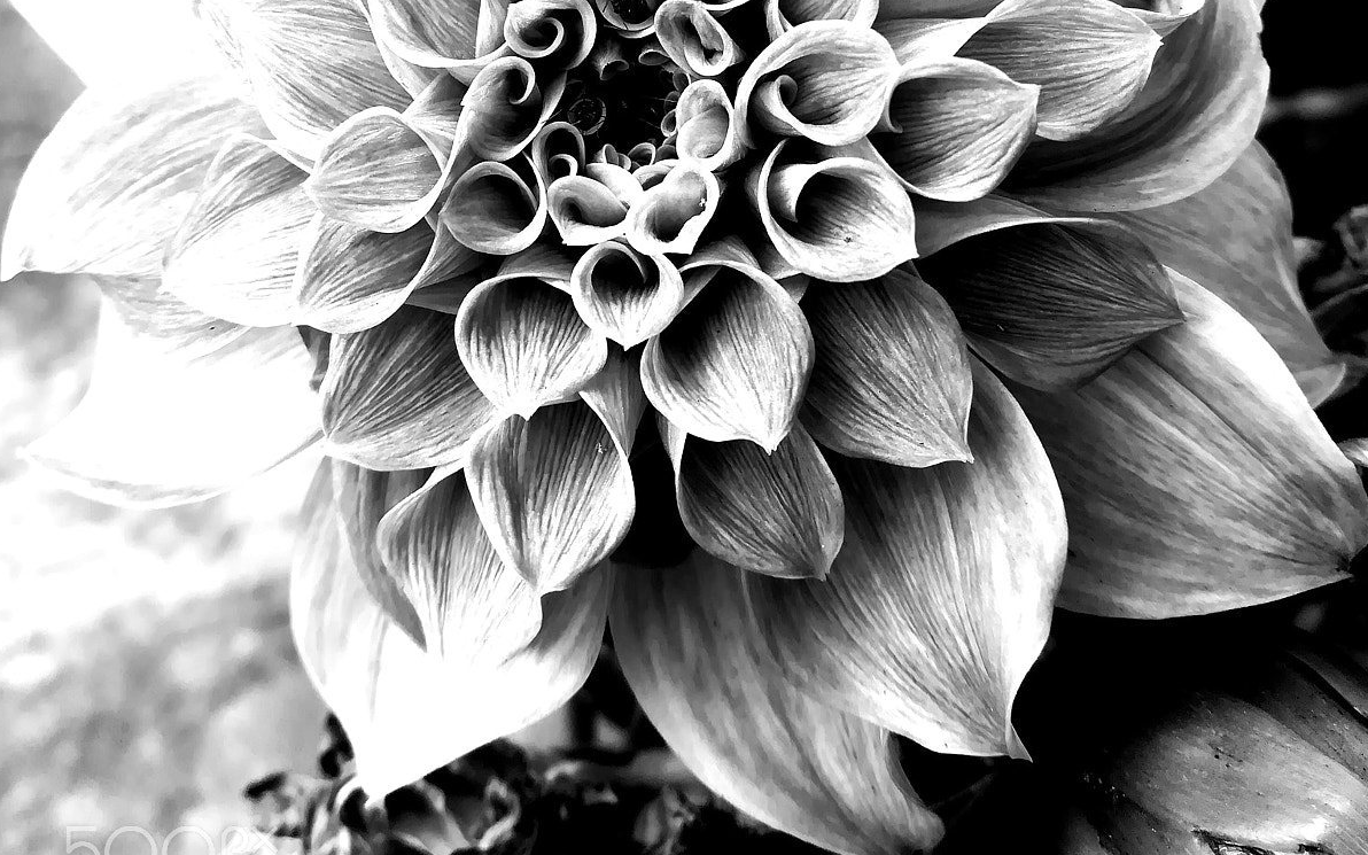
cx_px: 682
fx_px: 1379
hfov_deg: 52.7
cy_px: 85
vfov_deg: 32.7
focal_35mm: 37
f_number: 2.2
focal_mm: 3.83
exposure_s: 1/204
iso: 50
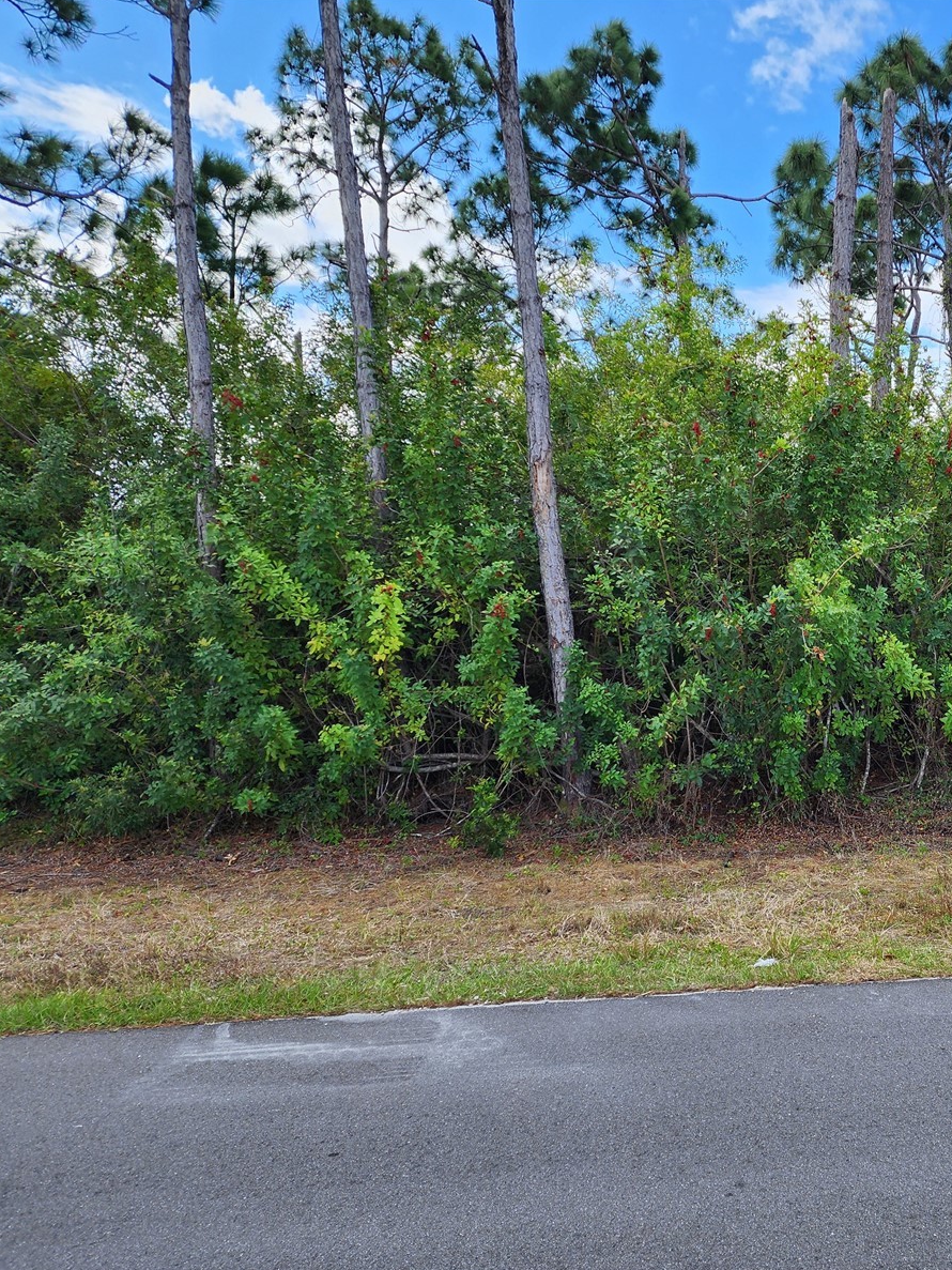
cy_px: 637
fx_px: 1137
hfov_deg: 42.1
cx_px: 838
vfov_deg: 58.4
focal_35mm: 31
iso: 12
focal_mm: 6.4
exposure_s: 1/400
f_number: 1.8
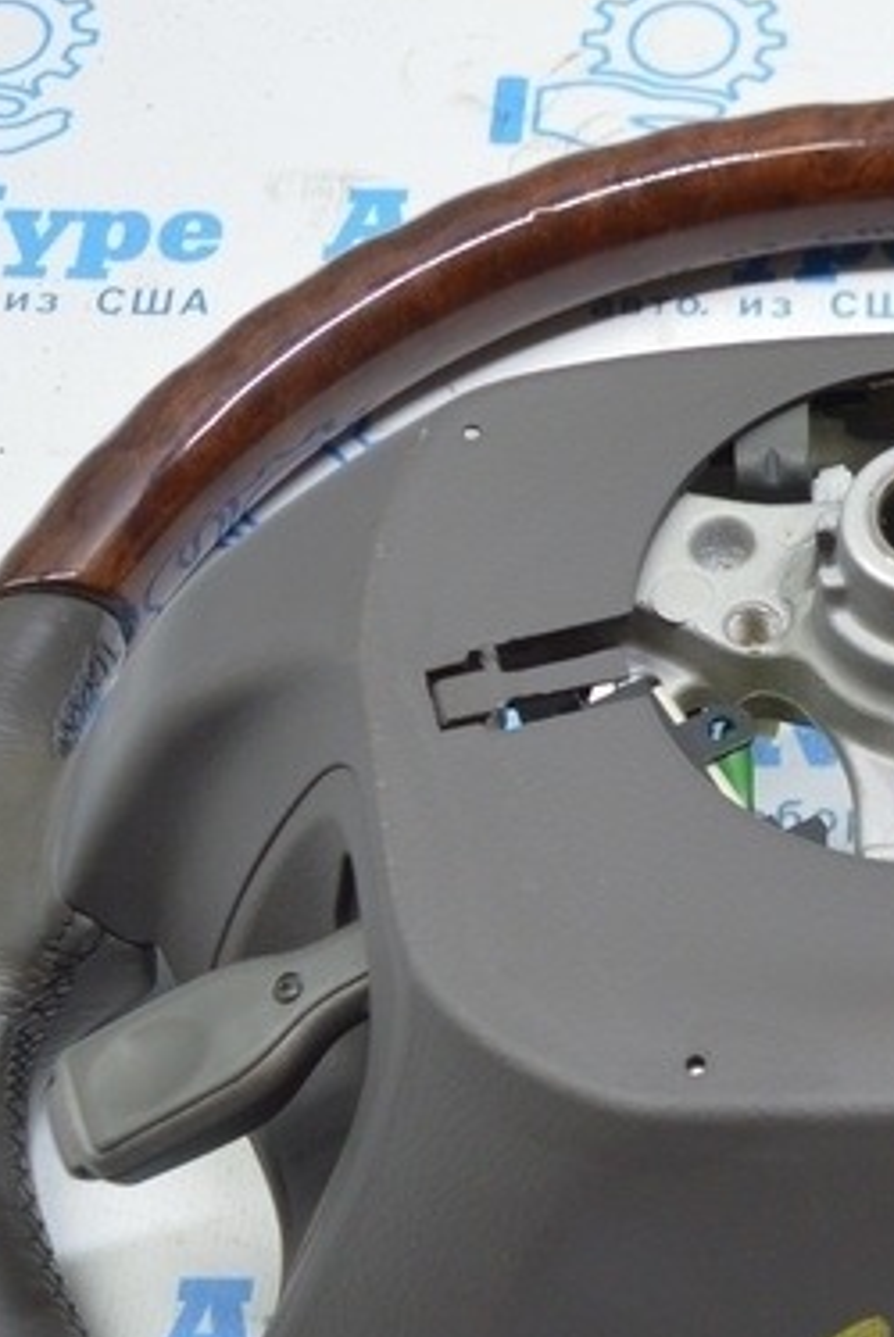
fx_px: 3049
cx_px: 890
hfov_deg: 16.3
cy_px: 921
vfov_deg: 24.6
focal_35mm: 82
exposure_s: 1/50
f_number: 3.8
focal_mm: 20
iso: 400
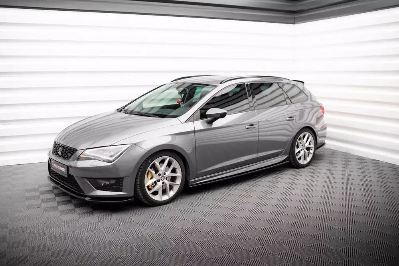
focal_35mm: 35
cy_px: 133
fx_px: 393
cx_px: 200
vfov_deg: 37.4
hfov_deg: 53.8
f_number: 2.5
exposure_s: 1/100
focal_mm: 35
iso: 1000
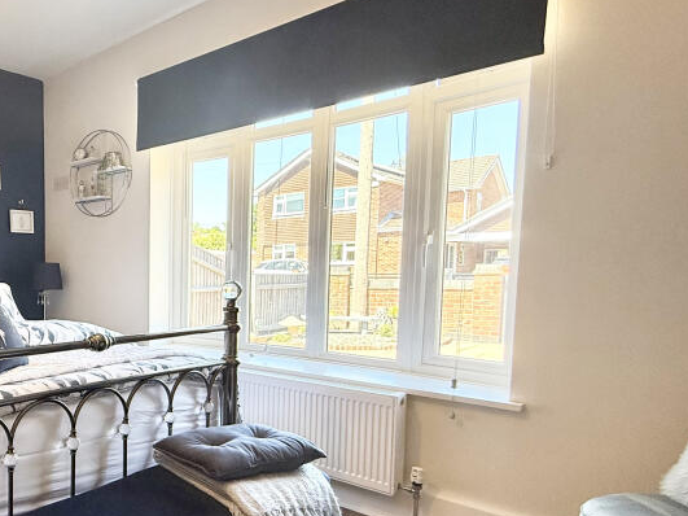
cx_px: 60
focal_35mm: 27
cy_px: 314
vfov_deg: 50.9
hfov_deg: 55.8
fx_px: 537
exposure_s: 1/99
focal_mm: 2.22
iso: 125
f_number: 2.2
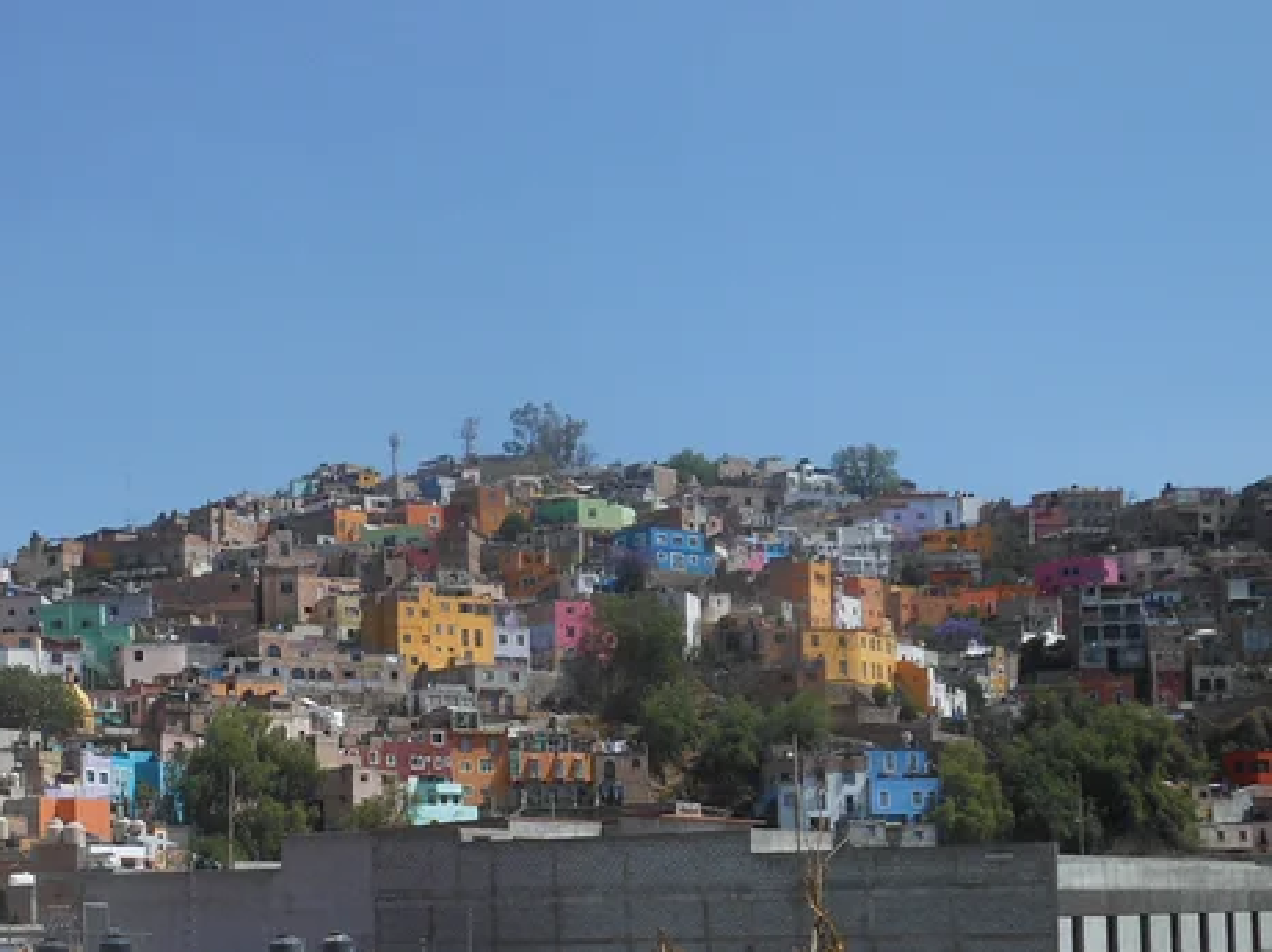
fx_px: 2423
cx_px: 240
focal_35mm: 66
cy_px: 740
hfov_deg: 28.7
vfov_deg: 22.0
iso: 80
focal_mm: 6.8
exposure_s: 1/1250
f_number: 3.6
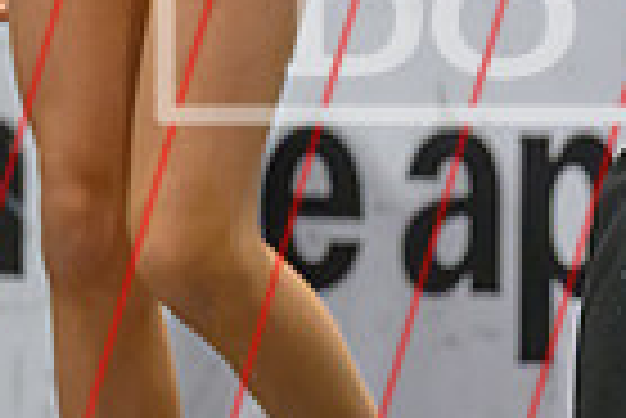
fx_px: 21410
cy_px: 25
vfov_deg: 1.1
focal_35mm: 1230
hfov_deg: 1.7
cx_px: 1032
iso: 4500
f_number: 2.8
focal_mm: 200
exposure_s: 1/800
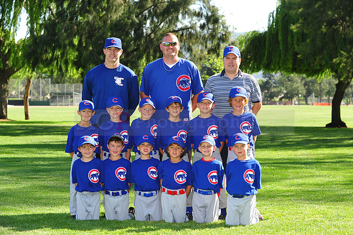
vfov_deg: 15.9
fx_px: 843
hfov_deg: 23.7
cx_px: 176
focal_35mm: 86
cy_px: 118
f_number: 7.1
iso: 200
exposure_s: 1/200
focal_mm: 86
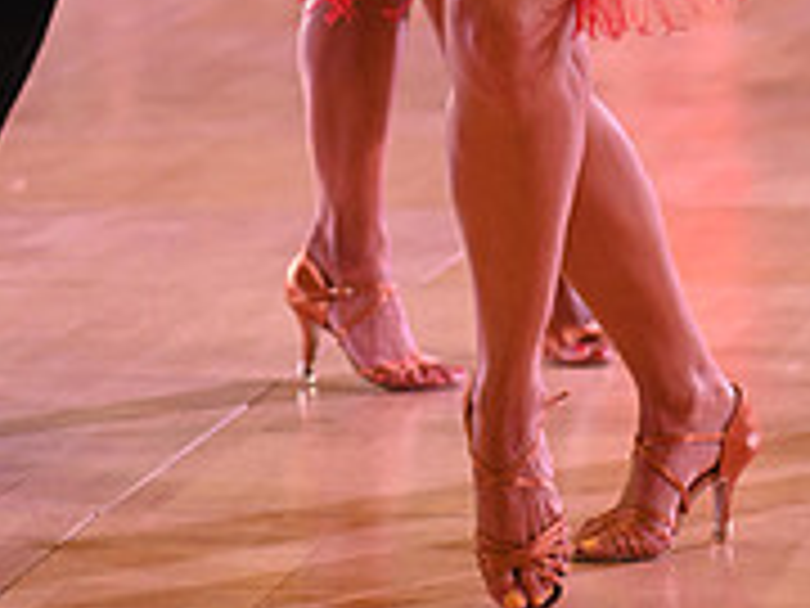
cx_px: 830
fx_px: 8705
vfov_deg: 4.0
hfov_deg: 5.3
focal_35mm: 372
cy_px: -351
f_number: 5
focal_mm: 120
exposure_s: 1/200
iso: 1600
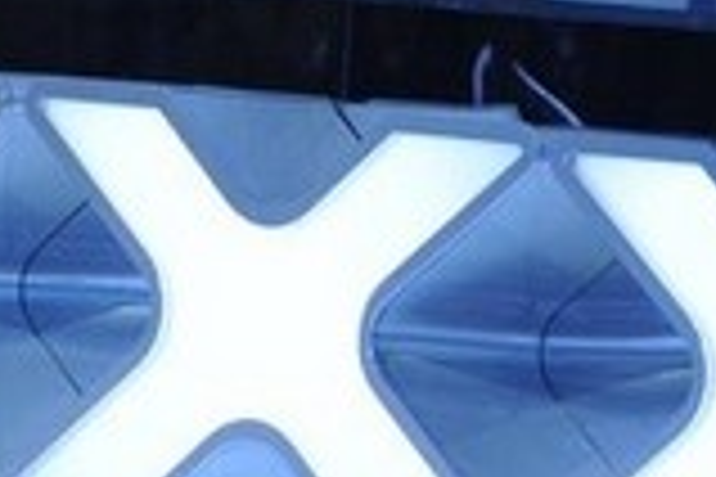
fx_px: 17481
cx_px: 671
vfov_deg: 1.6
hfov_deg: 2.3
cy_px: -140
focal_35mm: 879
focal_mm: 280
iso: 6400
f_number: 4.5
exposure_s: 1/320
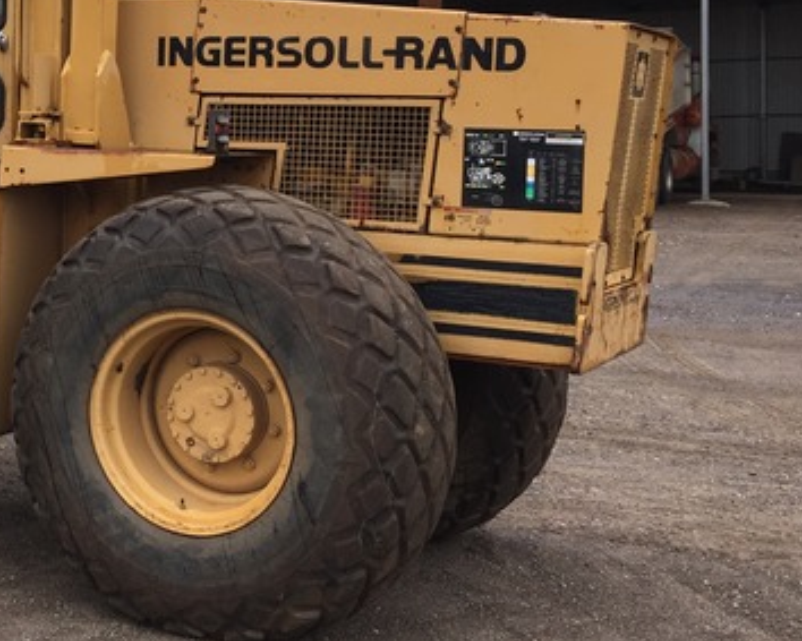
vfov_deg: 23.6
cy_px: 149
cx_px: -16
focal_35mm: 64
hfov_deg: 27.7
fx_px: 1519
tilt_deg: -1.5
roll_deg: +1.0
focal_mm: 4.15
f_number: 2.2
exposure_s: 1/247
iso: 32
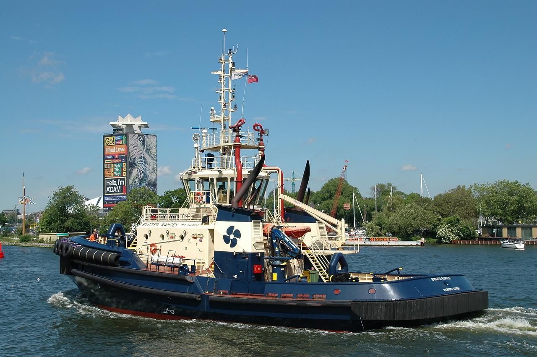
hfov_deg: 38.9
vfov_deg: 26.4
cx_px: 268
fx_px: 760
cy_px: 178
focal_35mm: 51
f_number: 10
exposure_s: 1/400
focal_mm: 34
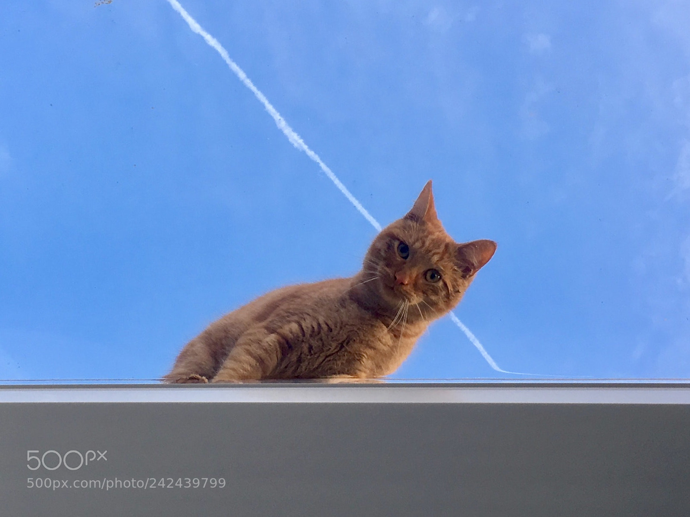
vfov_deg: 48.2
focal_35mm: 29
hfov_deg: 61.7
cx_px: 345
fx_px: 578
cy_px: 258
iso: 25
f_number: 2.2
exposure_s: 1/171
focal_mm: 4.15
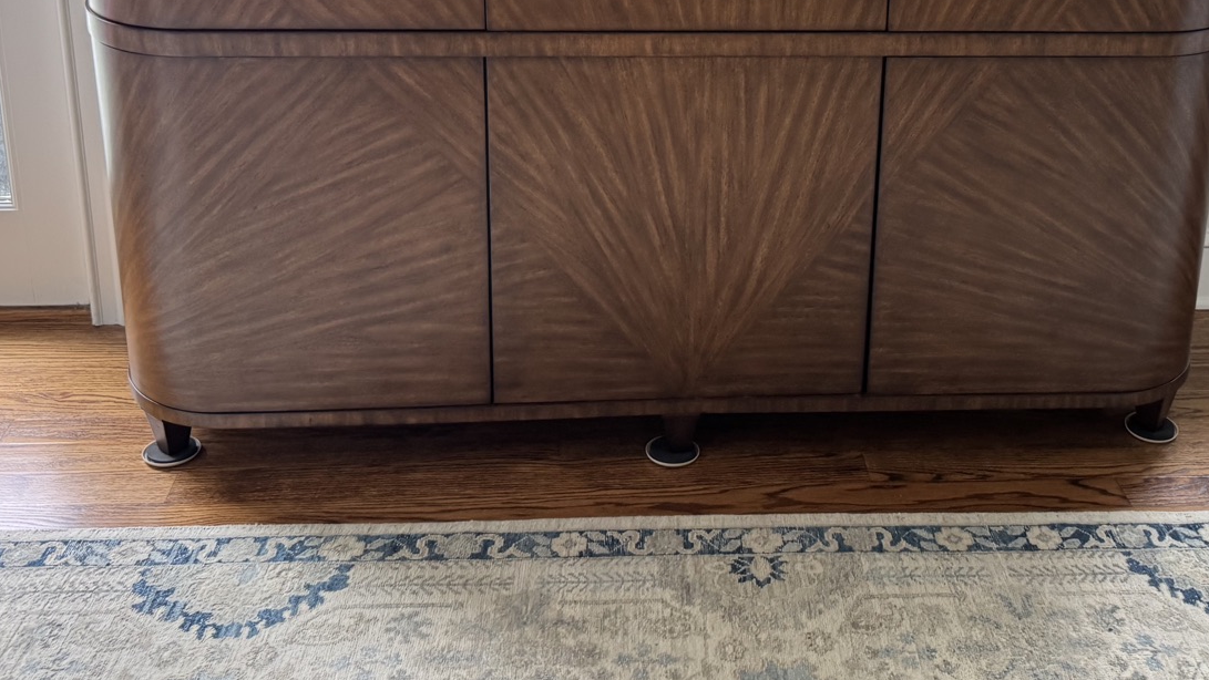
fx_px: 1475
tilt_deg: -16.9
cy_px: 38
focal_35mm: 46
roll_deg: -0.5
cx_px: 742
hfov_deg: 44.3
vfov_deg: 25.0
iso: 200
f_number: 1.78
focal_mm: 6.76
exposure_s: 1/121
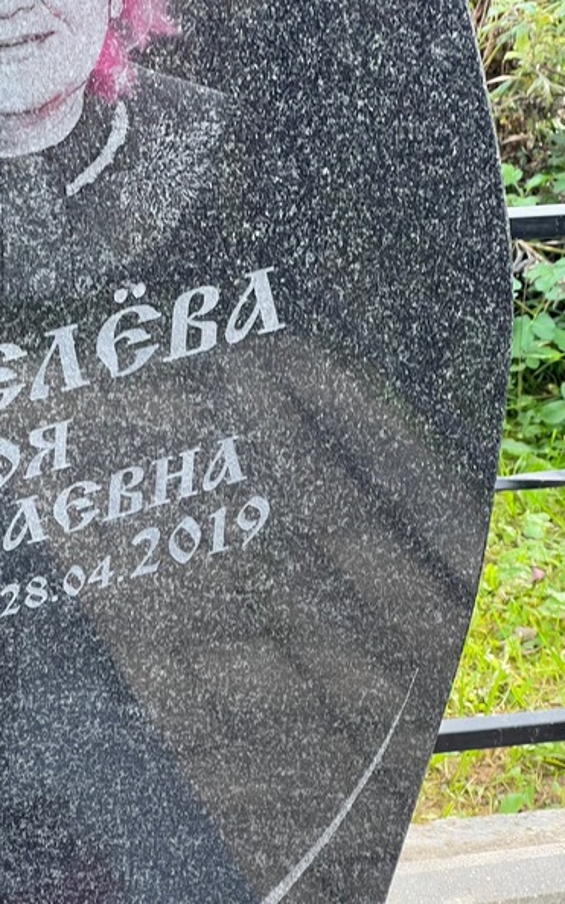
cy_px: 449
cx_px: 17
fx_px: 2711
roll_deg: -1.8
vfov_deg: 18.9
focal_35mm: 110
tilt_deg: -25.3
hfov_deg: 11.8
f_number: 2.8
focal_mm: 9
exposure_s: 1/99
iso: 50
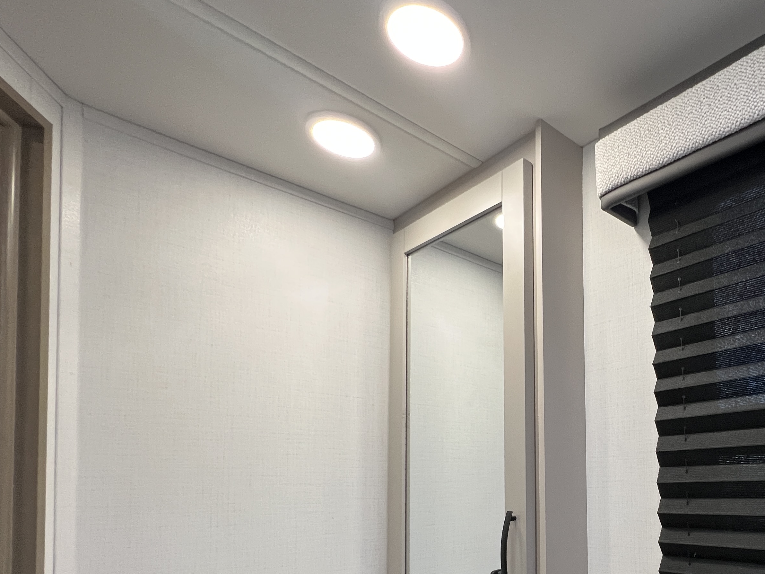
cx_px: 634
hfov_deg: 67.6
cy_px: 463
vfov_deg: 56.5
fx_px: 486
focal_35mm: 22
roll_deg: -0.4
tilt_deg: +1.5
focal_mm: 1.57
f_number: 1.8
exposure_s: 1/99
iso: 200
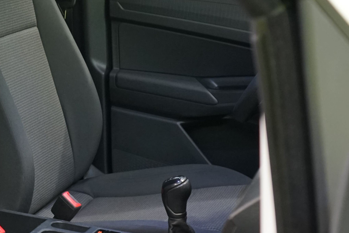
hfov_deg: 21.4
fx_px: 882
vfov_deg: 15.0
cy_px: 115
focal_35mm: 91
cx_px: -17
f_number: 4.5
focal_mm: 31
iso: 1250
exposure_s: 1/40
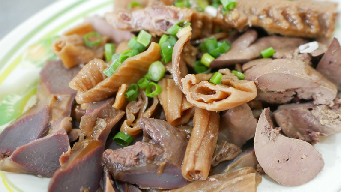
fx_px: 353
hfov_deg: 51.5
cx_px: 193
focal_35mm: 39
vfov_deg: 30.4
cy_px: 94
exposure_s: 1/60
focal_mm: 15
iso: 1600
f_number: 1.7
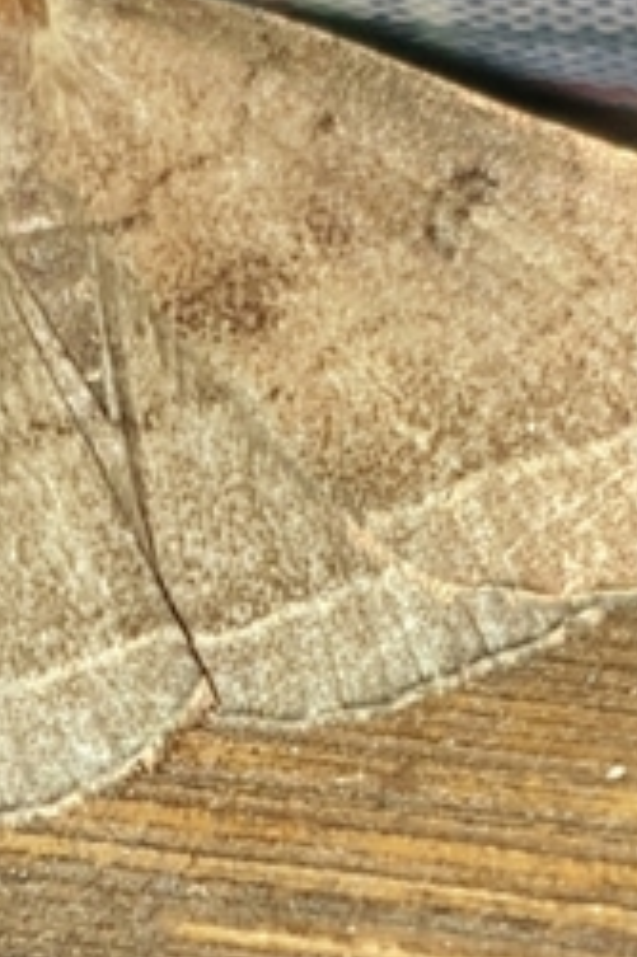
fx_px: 1834
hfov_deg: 19.4
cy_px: 133
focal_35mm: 69
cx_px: 74
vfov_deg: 28.4
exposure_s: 1/173
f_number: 1.5
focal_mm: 4.3
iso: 50
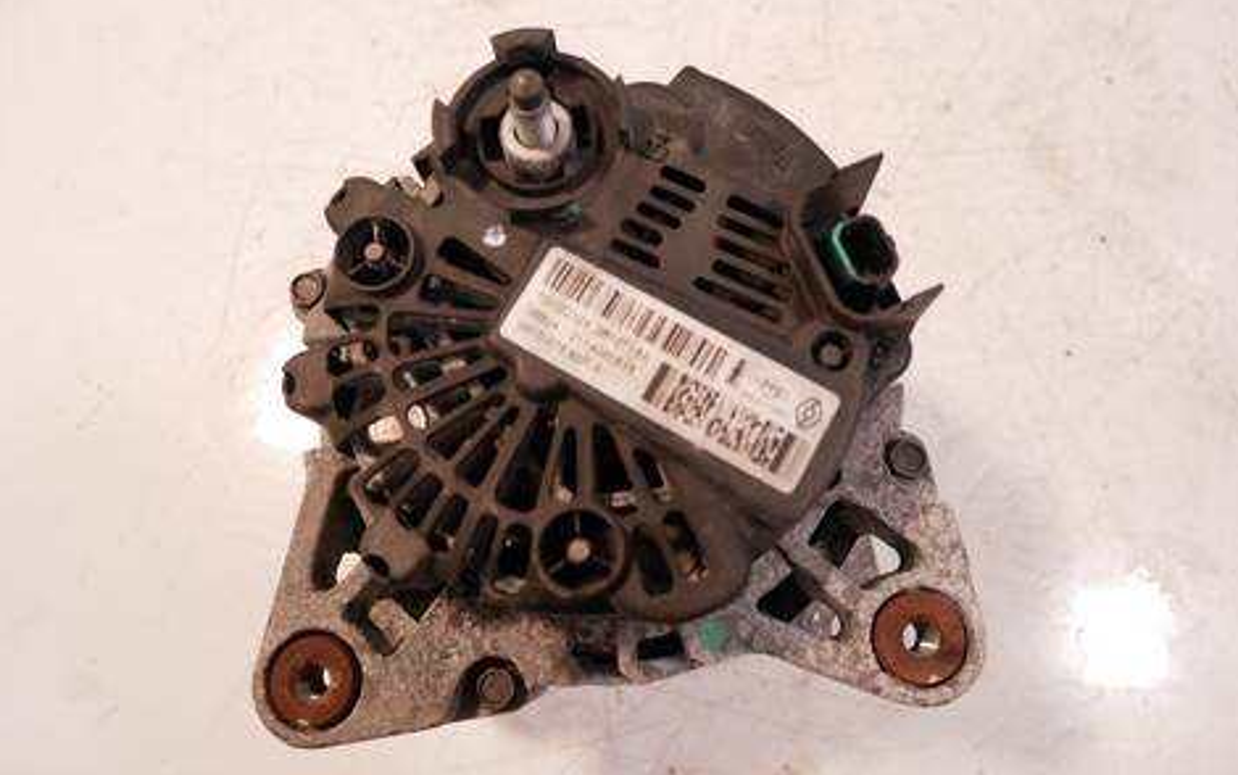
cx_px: 624
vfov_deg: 47.6
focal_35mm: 26
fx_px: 877
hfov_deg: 70.4
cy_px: 369
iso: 1250
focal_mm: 12
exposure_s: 1/125
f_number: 3.5
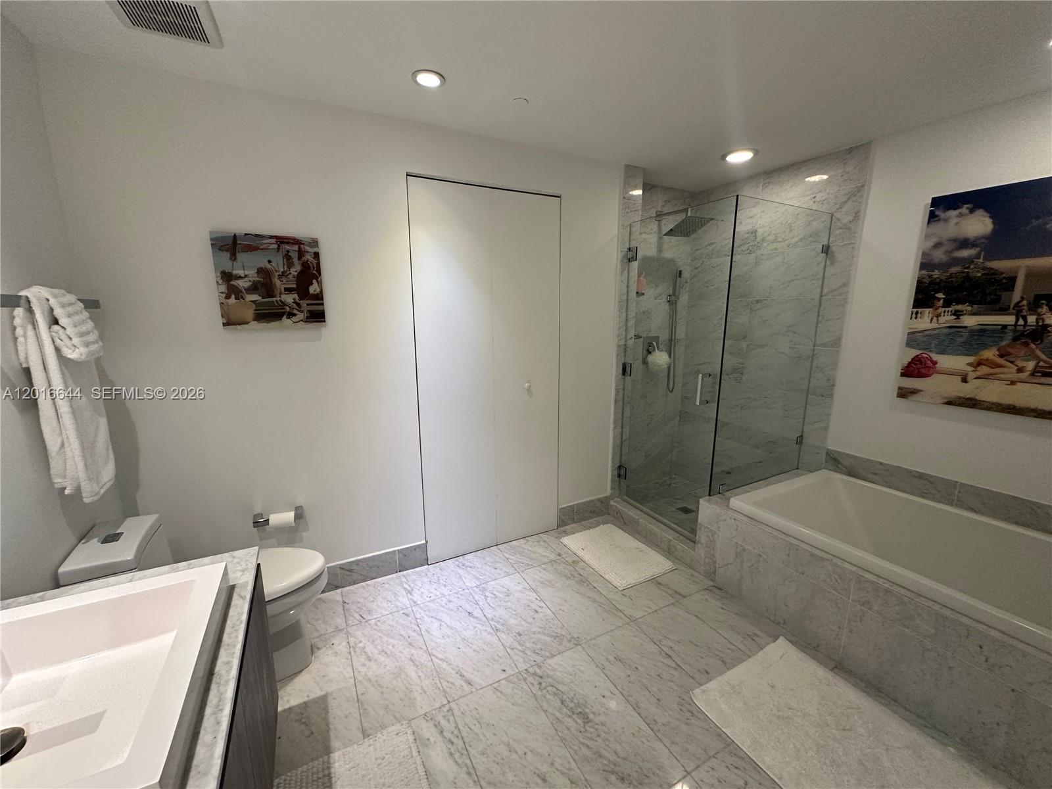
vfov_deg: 85.7
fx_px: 425
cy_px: 394
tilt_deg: -11.6
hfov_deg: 102.1
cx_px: 526
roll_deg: -0.2
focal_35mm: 14
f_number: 2.2
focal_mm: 2.22
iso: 250
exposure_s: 1/120
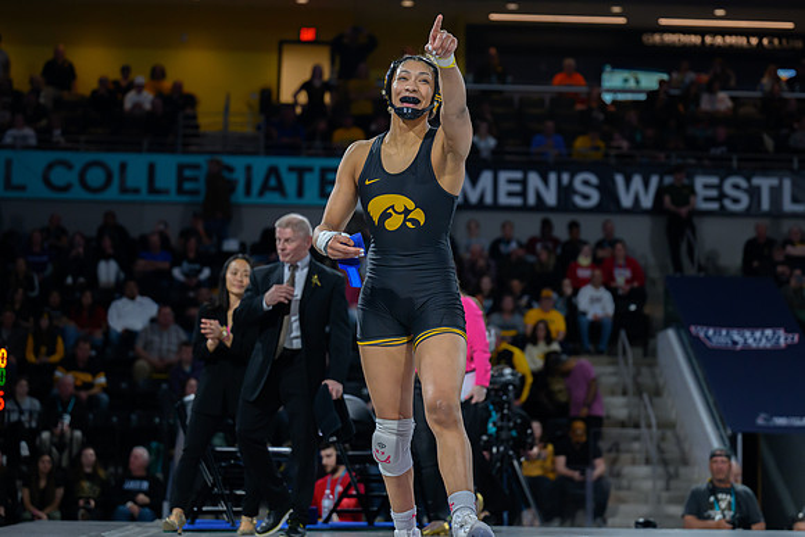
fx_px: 2028
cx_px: 402
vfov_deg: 15.1
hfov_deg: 22.5
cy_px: 219
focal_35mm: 91
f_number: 2.8
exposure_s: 1/800
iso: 3600
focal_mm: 76
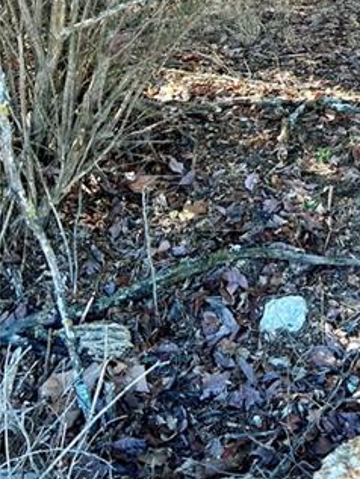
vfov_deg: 28.1
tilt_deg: -6.5
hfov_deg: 21.6
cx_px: 434
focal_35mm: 63
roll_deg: +0.5
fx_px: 873
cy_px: -44
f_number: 1.5
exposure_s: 1/142
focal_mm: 5.7
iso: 32
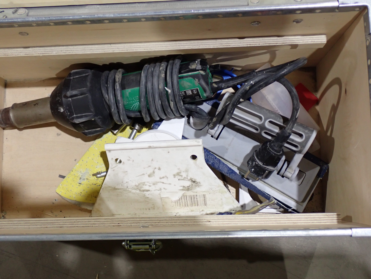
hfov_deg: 45.8
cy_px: 140
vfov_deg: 35.1
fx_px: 439
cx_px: 186
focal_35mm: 41
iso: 320
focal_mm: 7.31
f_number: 2.8
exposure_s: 1/40
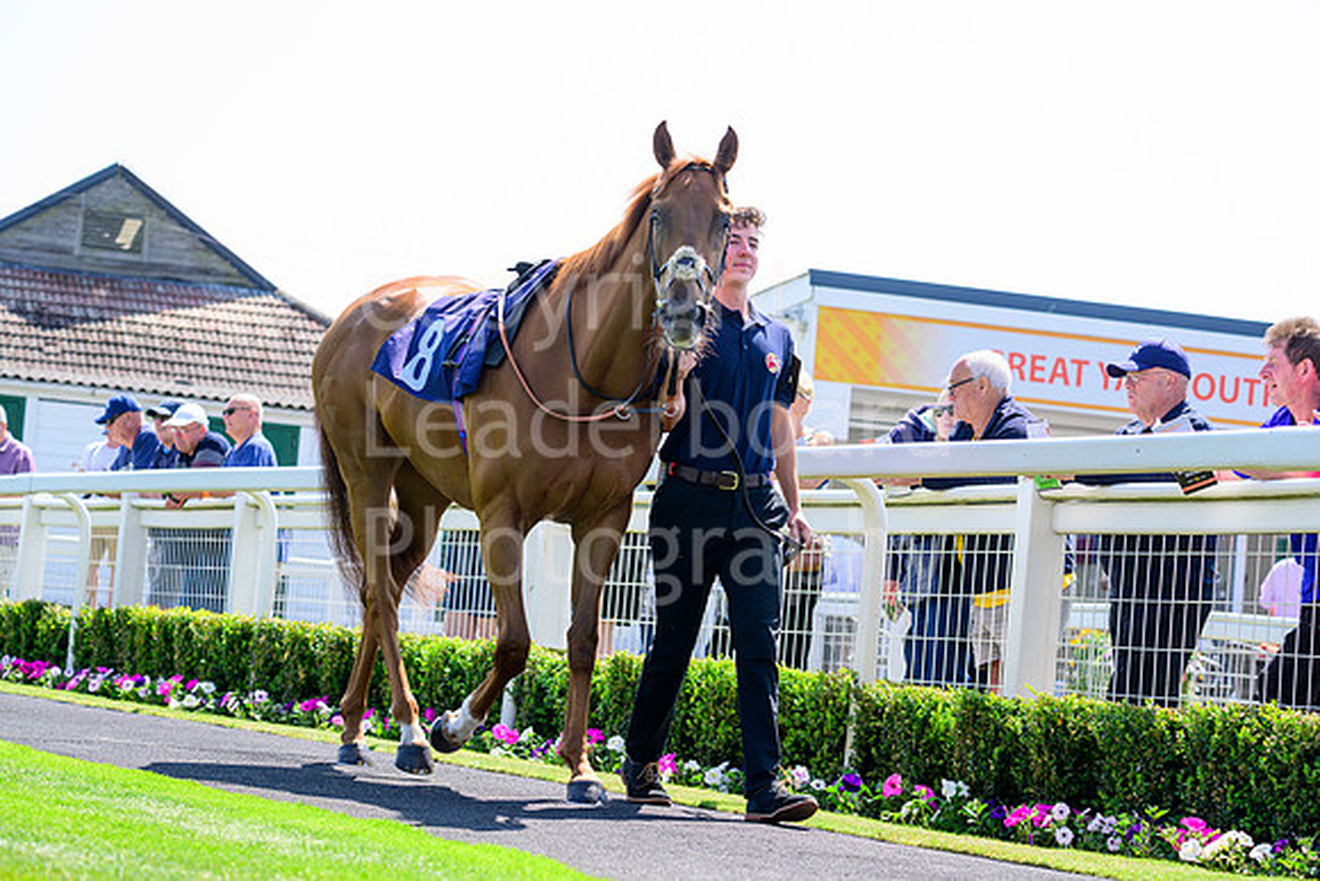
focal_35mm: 100
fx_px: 3667
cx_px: 660
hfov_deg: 20.4
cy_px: 440
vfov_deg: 13.7
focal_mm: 100
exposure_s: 1/500
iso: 400
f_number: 6.3
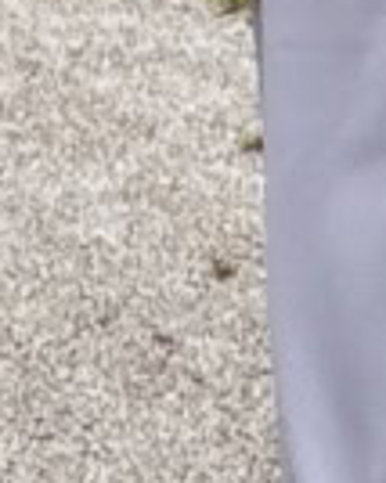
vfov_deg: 8.1
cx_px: 556
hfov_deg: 6.8
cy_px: -544
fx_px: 3202
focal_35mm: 224
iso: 50
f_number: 1.9
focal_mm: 2.7
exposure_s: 1/206
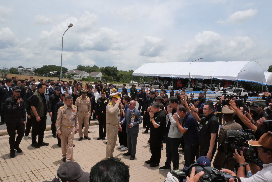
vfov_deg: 53.2
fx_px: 181
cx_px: 136
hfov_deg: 73.7
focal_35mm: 24
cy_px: 91
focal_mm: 12
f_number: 20
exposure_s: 1/2500
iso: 3200
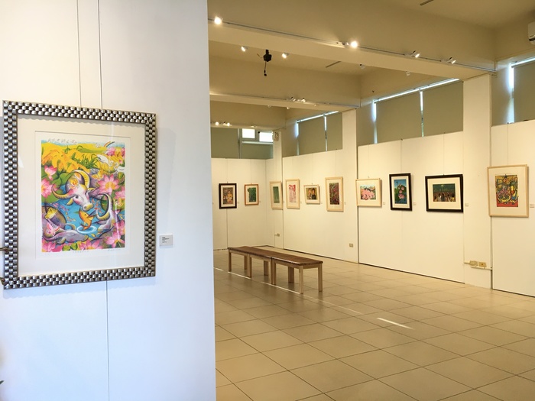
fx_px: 448
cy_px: 200
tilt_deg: -0.8
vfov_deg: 48.2
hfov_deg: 61.7
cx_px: 268
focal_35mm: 29
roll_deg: +1.2
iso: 32
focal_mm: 4.15
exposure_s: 1/30
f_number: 2.2
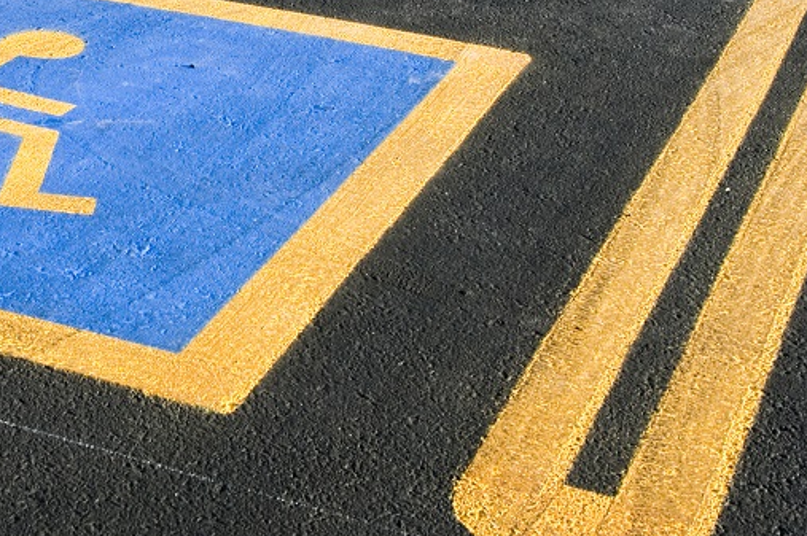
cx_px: -3
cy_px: 13
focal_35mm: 93
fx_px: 2084
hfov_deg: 21.2
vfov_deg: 14.5
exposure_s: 1/100
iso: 200
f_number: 11
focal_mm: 29
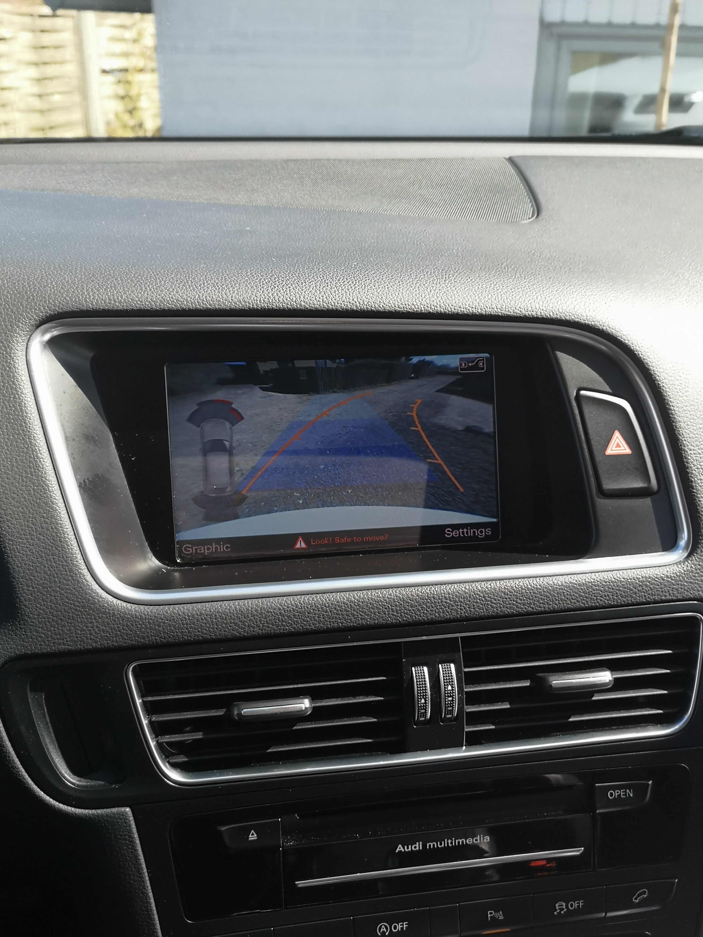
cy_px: 468
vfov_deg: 55.4
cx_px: 352
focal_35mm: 33
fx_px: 894
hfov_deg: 42.9
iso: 50
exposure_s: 1/418
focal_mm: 3.95
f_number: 1.8
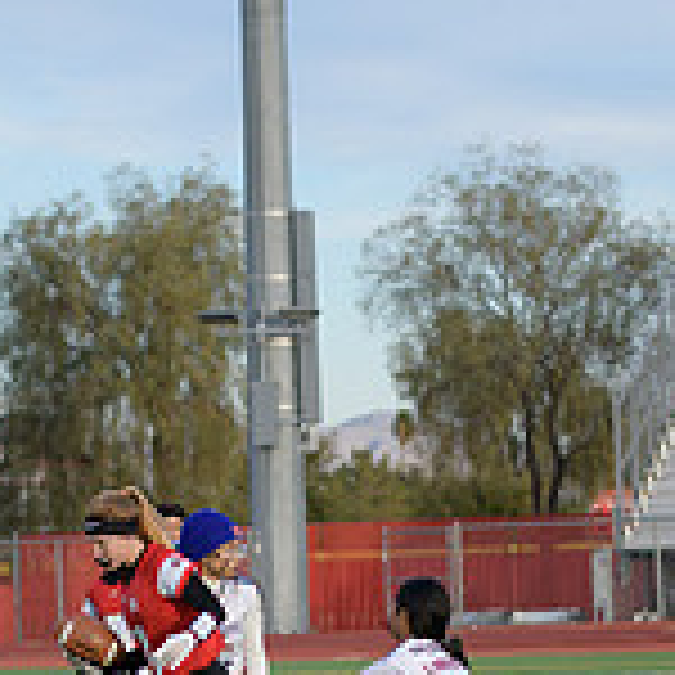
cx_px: 270
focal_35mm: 236
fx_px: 5206
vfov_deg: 7.4
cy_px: 713
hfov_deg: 7.4
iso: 640
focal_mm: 72
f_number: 2.8
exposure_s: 1/4000
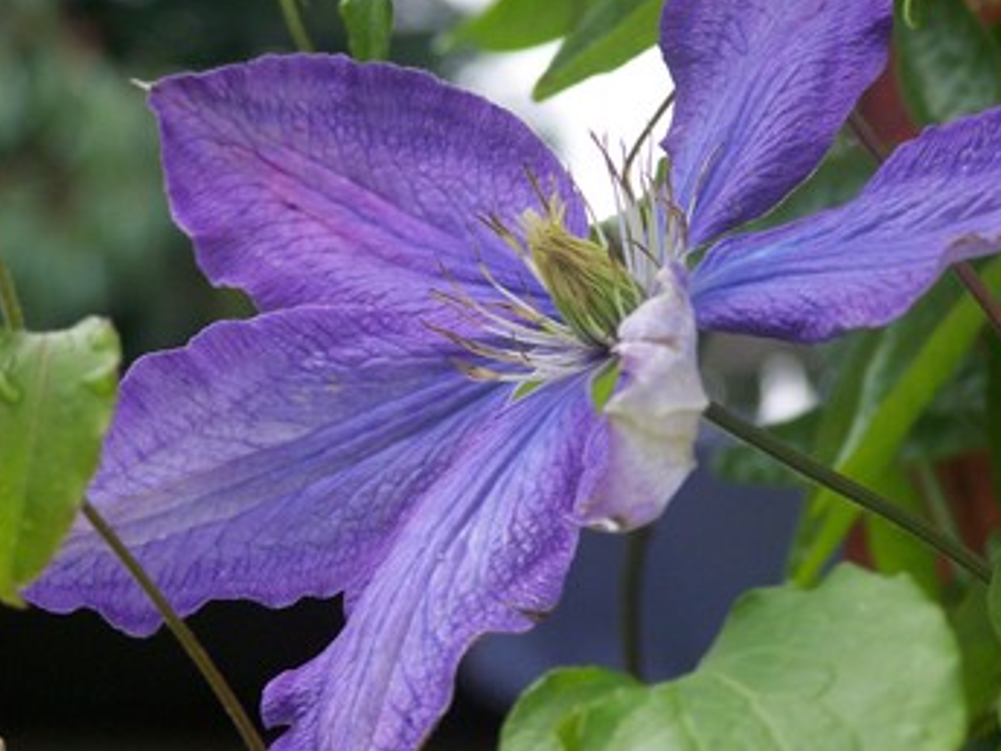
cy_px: 370
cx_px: 503
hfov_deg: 11.1
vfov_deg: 8.3
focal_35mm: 178
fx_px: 5147
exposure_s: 1/60
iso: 160
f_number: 3.3
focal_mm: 23.1
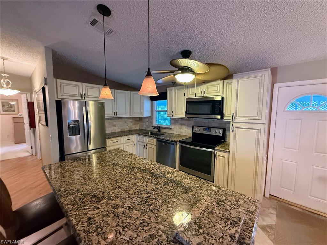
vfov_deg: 85.7
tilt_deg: -5.2
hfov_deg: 102.1
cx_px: 164
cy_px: 122
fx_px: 132
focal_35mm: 14
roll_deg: +0.1
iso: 640
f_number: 2.2
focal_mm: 2.22
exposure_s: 1/60
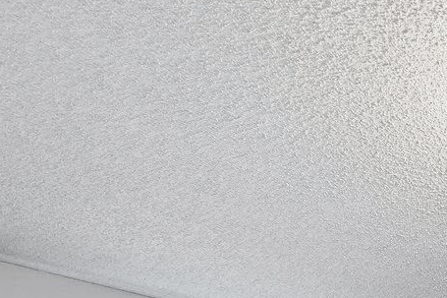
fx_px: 782
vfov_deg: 16.7
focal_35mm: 63
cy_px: 580
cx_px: 617
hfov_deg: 26.0
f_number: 8
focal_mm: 14
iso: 360
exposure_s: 1/15
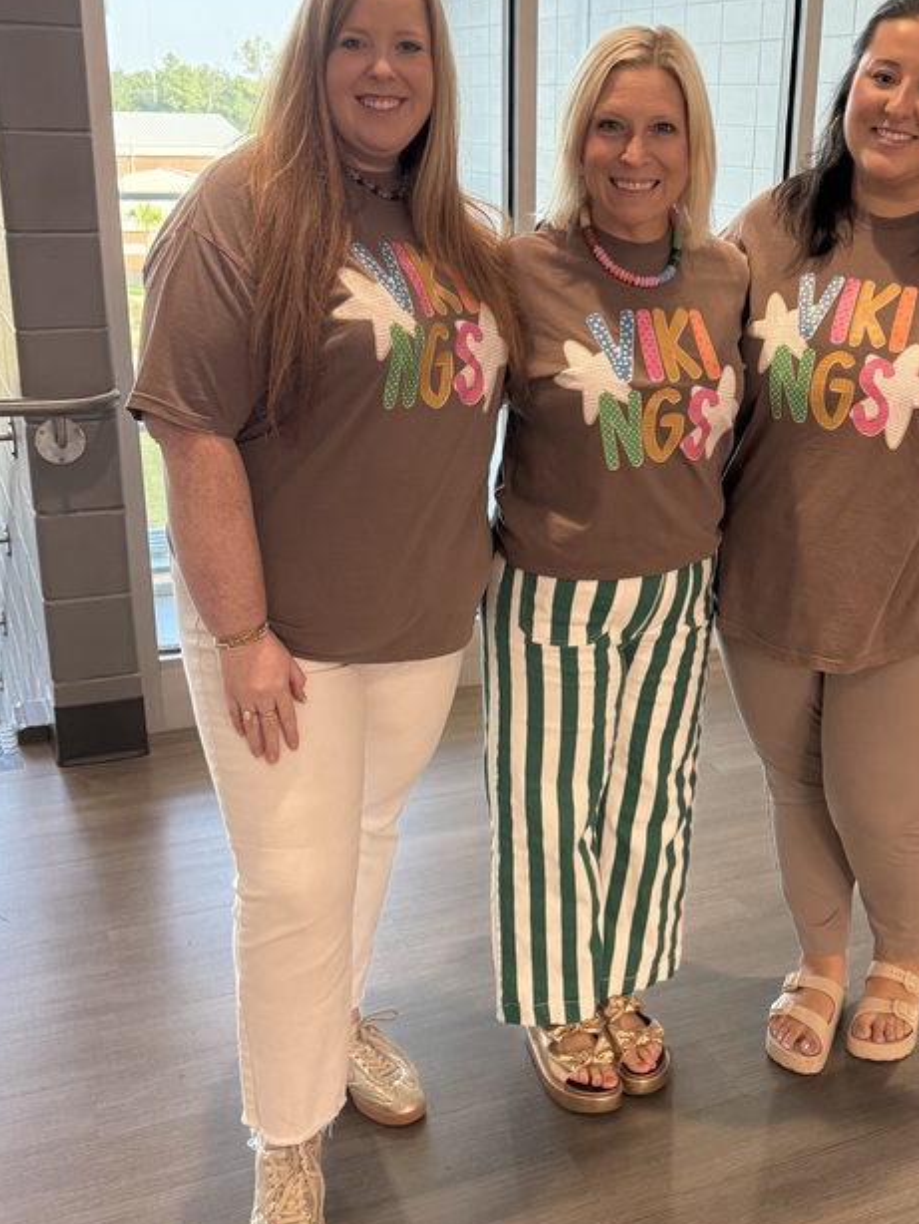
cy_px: 614
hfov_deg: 35.7
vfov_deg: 46.8
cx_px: 600
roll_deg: -1.9
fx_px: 1415
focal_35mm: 40
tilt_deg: -20.3
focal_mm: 6.76
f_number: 1.78
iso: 320
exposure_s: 1/120
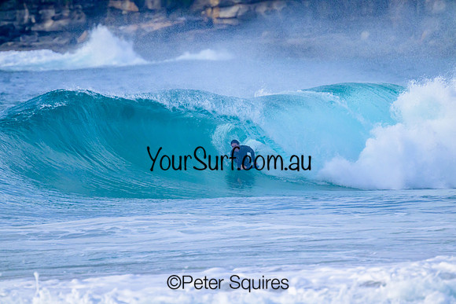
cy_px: 152
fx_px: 10135
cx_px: 228
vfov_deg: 1.7
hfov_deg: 2.6
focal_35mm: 800
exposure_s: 1/2000
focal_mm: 800
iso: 2000
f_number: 11
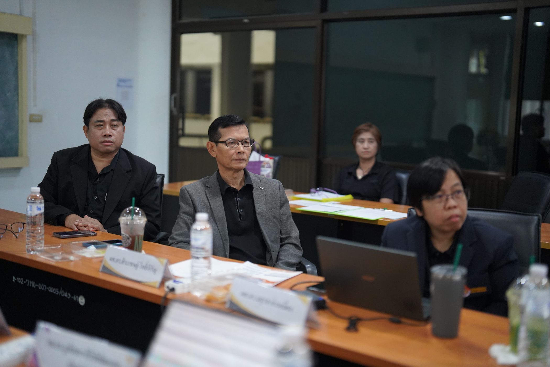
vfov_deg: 27.0
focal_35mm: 50
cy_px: 184
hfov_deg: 39.6
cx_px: 275
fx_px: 764
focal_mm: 50
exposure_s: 1/2500
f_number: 1.2
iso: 4000
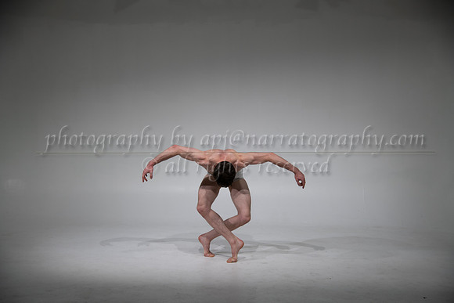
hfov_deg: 39.6
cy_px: 152
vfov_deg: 27.0
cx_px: 227
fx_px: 631
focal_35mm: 50
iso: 400
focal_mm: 50
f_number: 4
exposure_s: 1/250
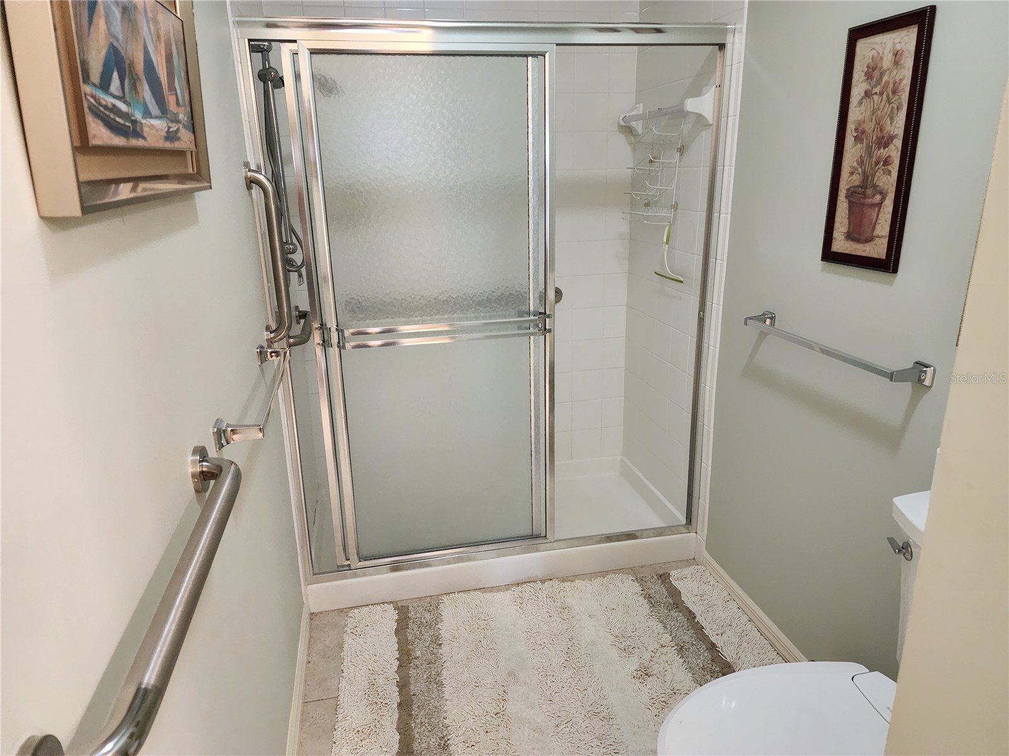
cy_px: 378
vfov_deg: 58.9
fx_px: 670
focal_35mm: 23
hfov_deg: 73.9
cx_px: 504
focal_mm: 6.4
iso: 1000
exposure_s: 1/120
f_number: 1.8
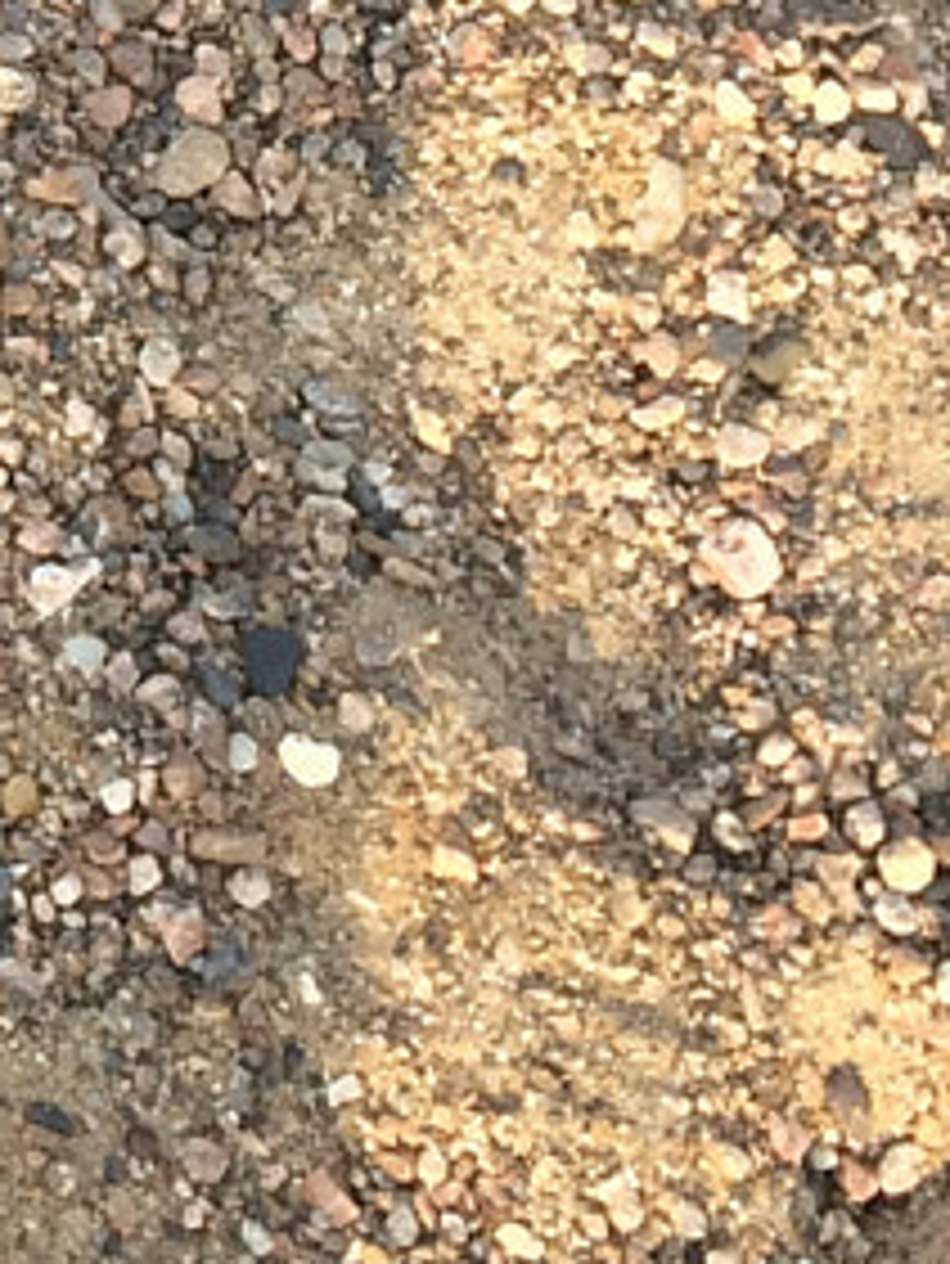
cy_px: -900
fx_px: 6033
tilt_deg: -55.2
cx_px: -1306
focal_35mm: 165
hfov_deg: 8.3
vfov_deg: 11.3
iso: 32
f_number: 2.2
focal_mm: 4.15
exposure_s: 1/427
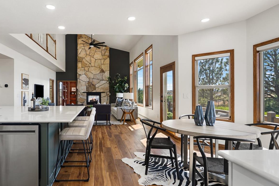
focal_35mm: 22
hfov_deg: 77.2
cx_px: 105
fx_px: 171
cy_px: 90
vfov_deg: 57.3
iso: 200
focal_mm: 16
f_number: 8
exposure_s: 1/3
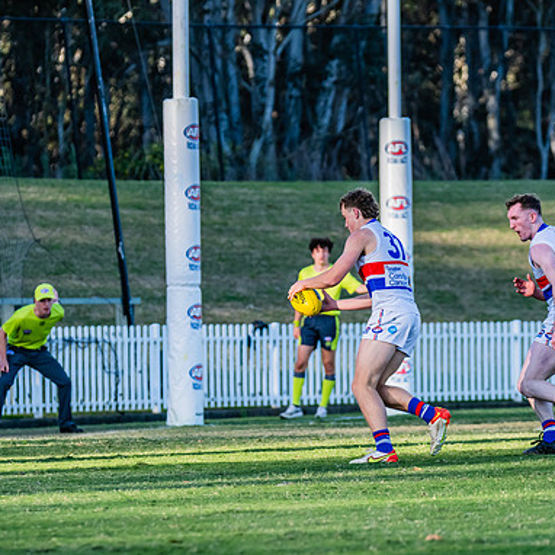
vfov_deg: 5.0
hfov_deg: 5.0
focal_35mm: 349
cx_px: 377
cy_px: 308
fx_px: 6331
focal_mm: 220
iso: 800
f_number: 5.6
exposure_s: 1/1600
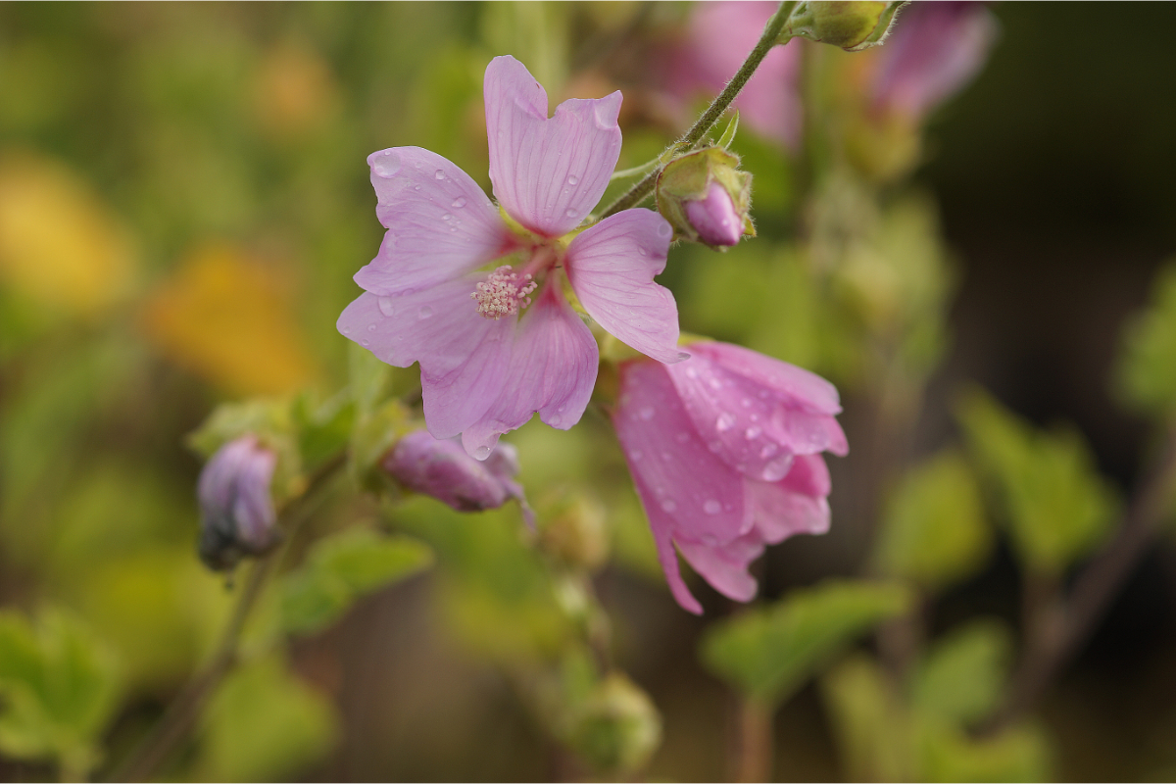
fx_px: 4900
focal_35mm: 150
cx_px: 588
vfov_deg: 9.1
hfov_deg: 13.7
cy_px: 392
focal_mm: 100
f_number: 3.5
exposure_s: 1/400
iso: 100
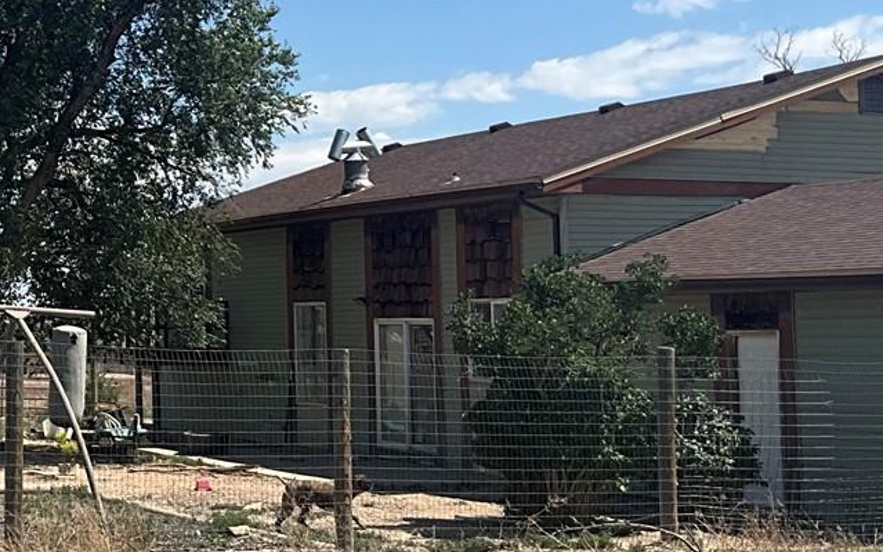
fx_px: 1852
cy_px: 122
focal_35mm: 77
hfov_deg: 25.3
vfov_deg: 16.8
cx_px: -32
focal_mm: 3
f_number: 1.8
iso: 25
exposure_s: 1/2320
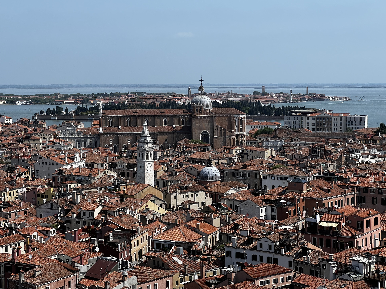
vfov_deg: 18.4
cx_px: 186
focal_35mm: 80
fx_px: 892
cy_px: 141
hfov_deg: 24.4
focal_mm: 9
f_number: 2.8
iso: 32
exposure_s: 1/1130
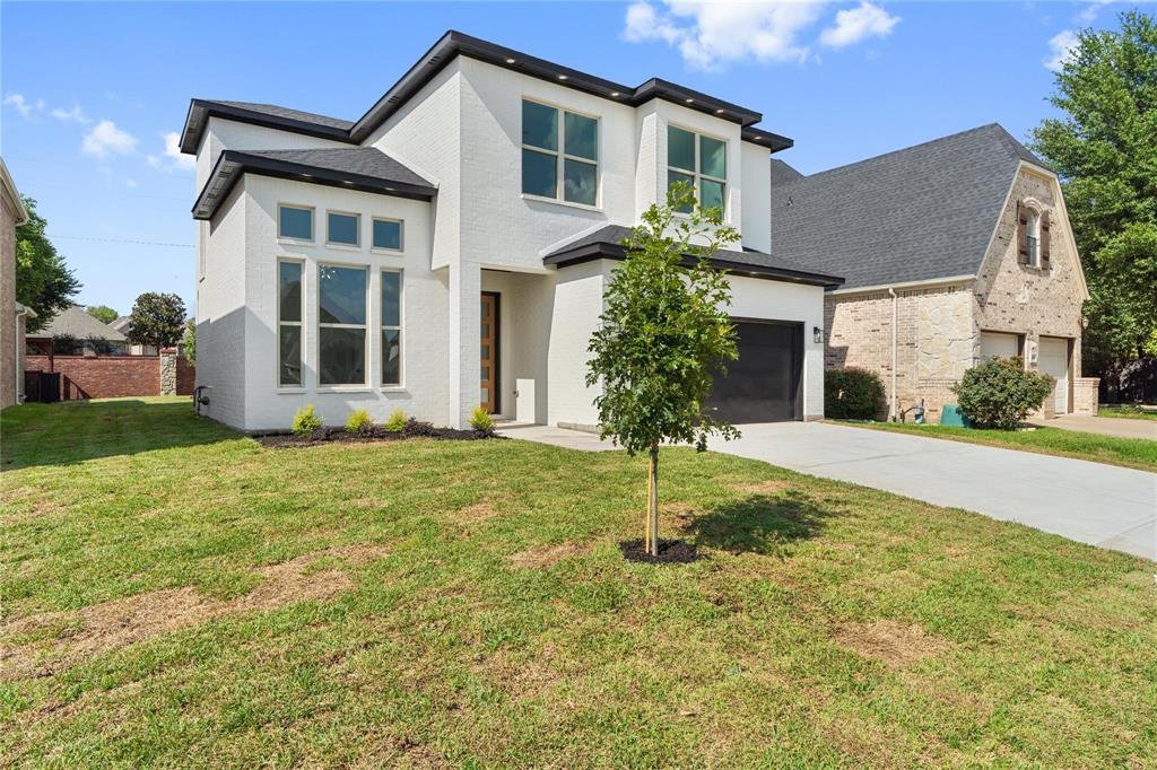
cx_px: 578
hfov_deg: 84.0
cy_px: 385
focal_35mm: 20
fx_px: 643
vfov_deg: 61.9
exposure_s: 1/250
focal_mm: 20
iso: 250
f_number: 10
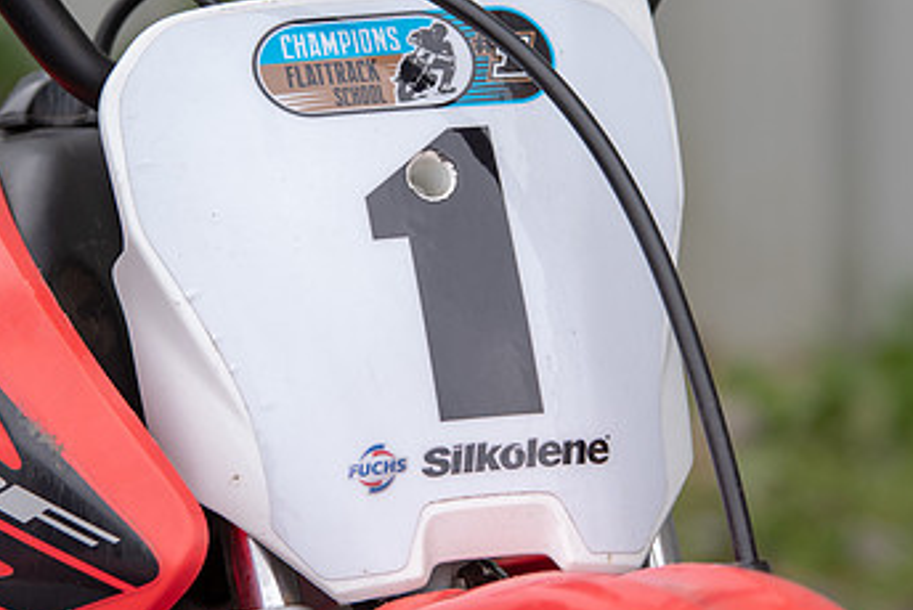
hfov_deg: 8.7
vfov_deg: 5.8
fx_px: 5990
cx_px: 401
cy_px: 187
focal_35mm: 236
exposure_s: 1/160
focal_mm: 140
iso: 100
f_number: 4
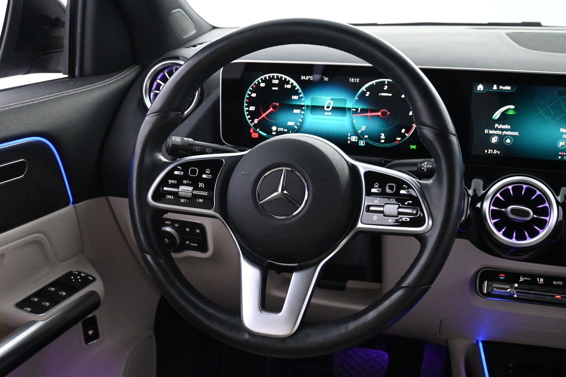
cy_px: 188
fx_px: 660
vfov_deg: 31.9
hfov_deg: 46.4
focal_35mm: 42
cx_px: 283
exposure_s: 1/50
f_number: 4.5
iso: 4500
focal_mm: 28
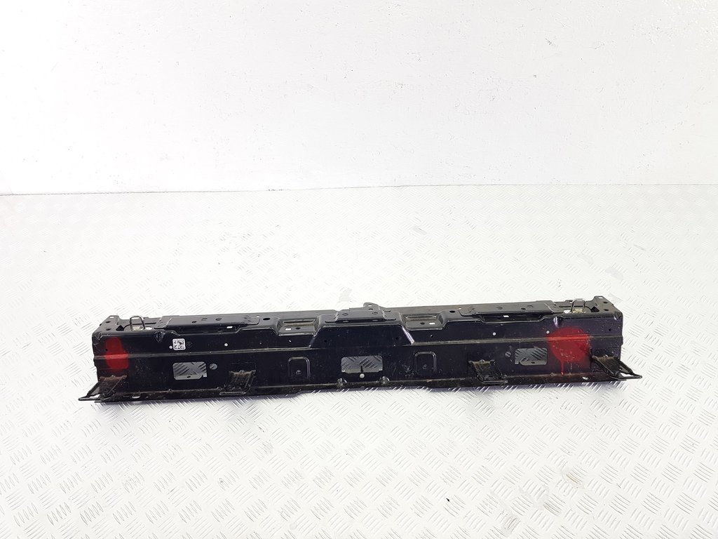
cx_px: 359
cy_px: 270
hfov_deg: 67.3
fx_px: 539
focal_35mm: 26
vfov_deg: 53.1
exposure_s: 1/100
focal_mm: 4.2
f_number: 1.7
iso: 80
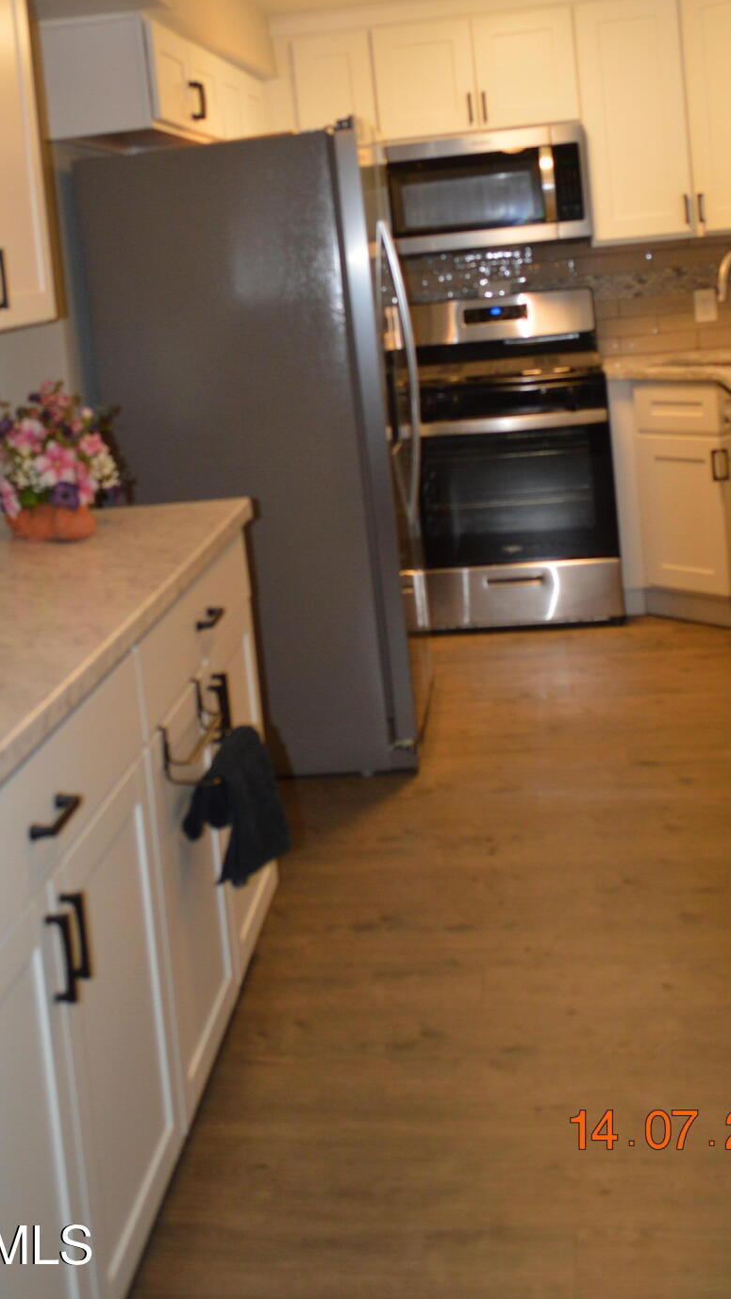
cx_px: 279
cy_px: 389
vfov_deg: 48.2
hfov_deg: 28.9
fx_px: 1413
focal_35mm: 41
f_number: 3.5
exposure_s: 1/60
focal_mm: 18
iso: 500
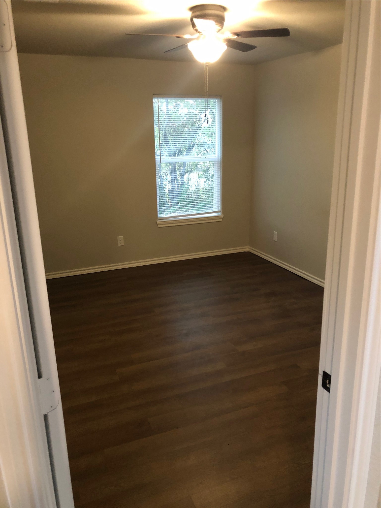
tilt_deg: -14.2
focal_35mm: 28
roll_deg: +1.1
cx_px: 190
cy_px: 254
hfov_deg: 49.7
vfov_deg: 63.4
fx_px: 411
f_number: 1.8
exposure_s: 1/7
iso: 100
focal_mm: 3.99
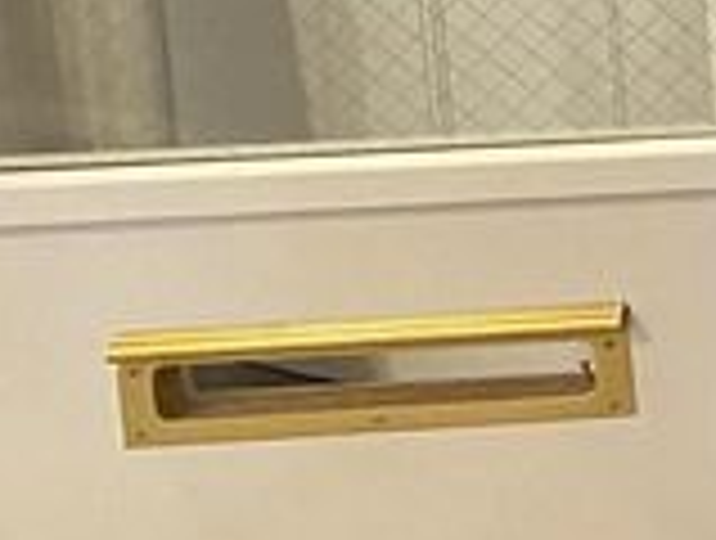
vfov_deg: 8.6
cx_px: 2143
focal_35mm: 167
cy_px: -450
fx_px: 3462
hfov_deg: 9.4
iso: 400
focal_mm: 4.25
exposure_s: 1/60
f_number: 1.8
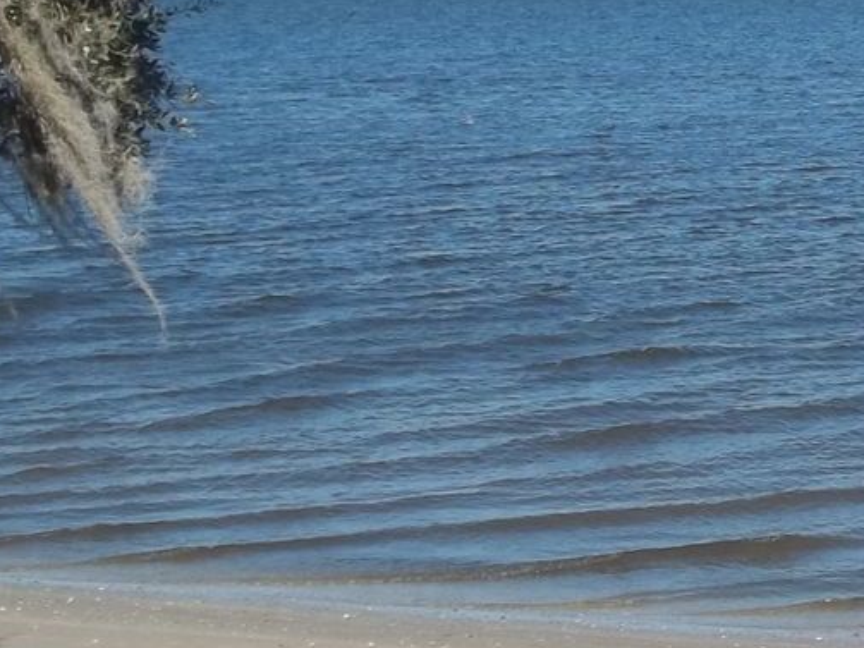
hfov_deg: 14.0
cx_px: 1524
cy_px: 46
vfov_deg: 11.7
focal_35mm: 126
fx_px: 3144
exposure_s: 1/200
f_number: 8
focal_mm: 5.9
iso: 64
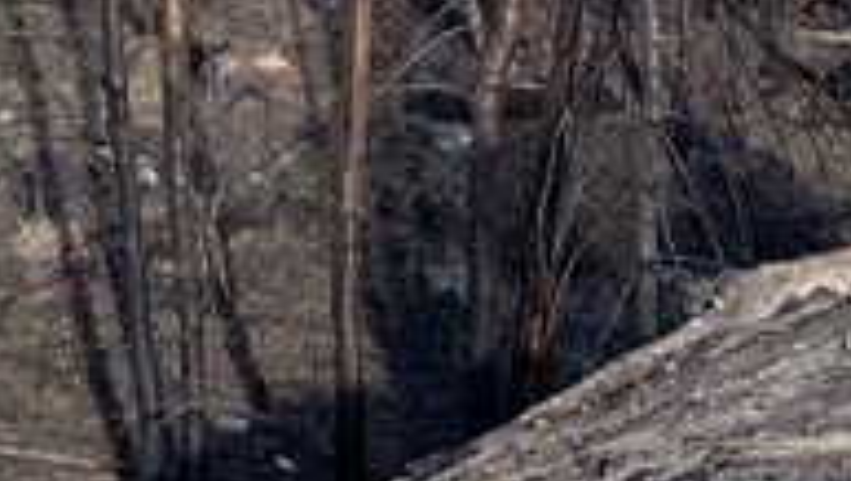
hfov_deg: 14.3
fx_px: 3388
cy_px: -887
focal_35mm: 150
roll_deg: +1.3
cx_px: 370
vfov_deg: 7.3
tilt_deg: -4.1
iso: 25
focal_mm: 4.25
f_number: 1.8
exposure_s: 1/1282
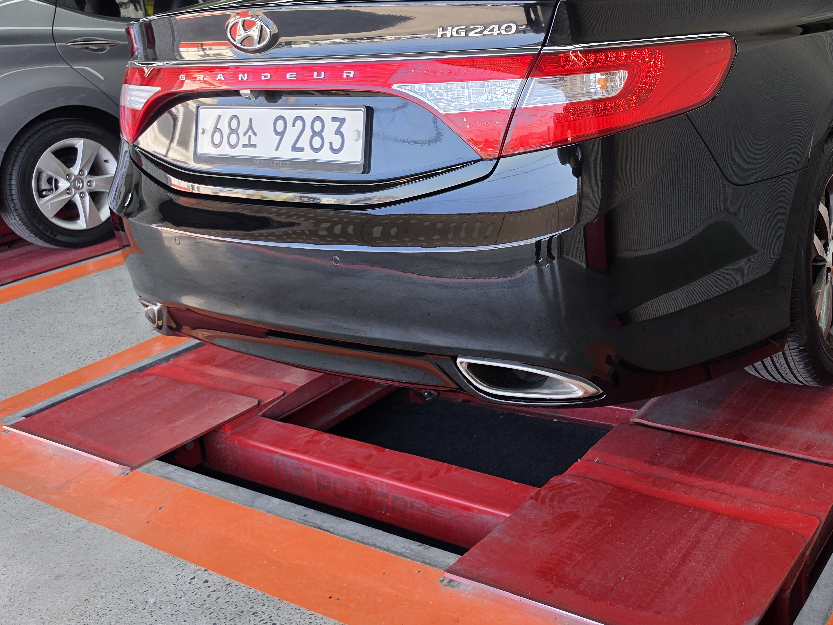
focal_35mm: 37
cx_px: 607
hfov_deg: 48.5
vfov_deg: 38.1
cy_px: 198
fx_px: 890
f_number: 1.4
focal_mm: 6.5
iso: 12
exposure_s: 1/120
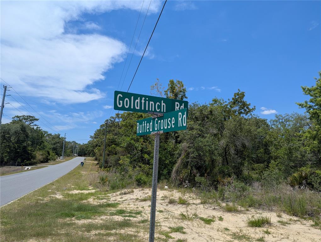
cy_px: 121
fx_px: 223
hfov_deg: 71.5
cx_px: 160
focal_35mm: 24
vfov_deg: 56.9
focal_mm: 6.81
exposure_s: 1/2762
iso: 45
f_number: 1.85
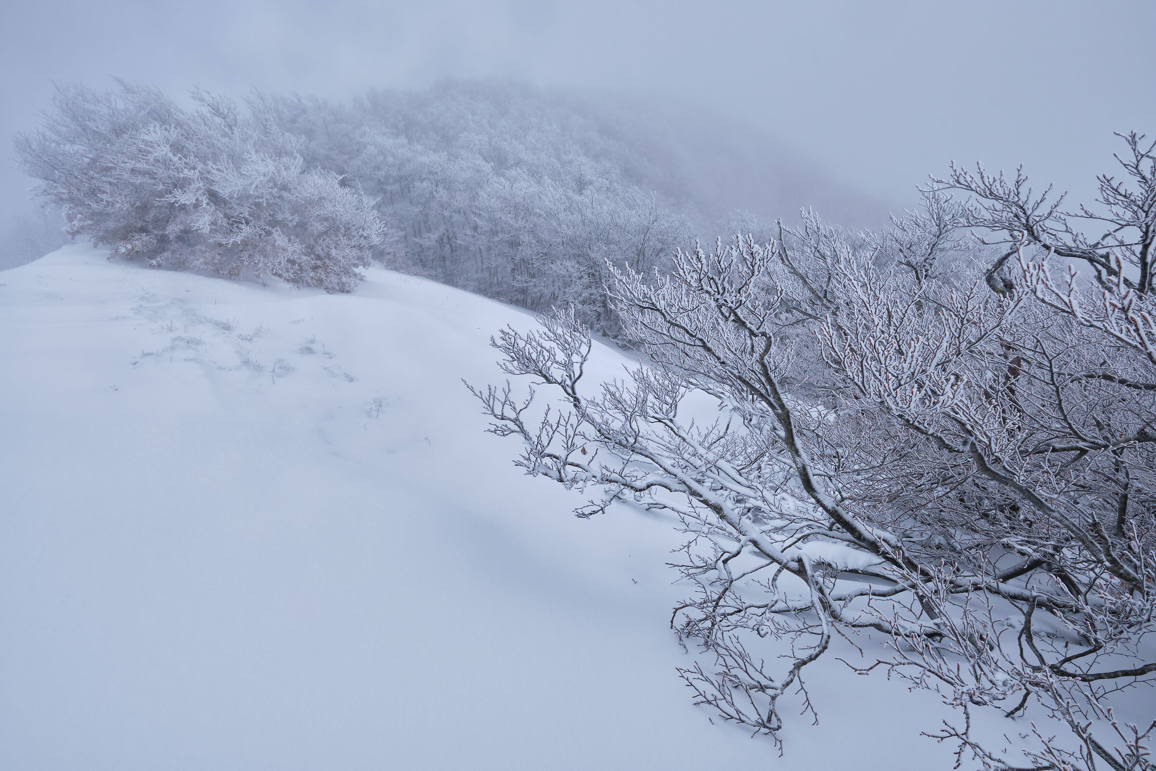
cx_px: 578
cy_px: 386
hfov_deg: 100.4
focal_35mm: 15
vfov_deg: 77.3
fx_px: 482
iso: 160
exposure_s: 1/160
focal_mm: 10
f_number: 8
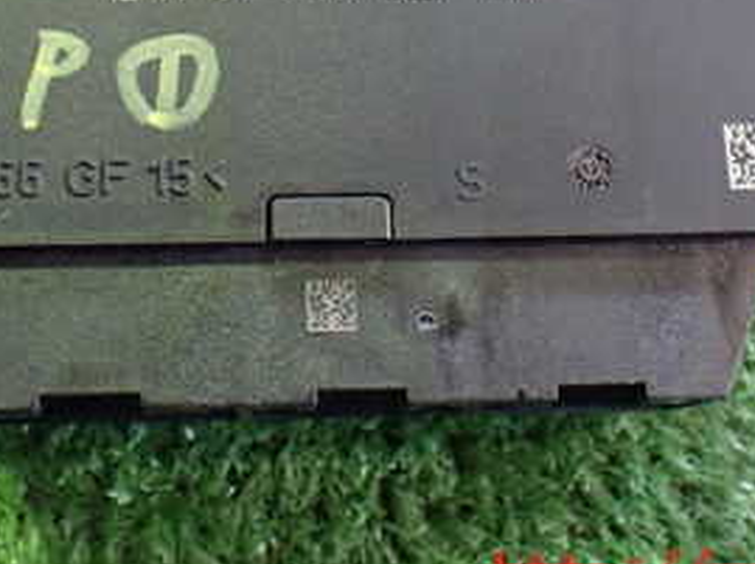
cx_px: 286
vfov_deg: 21.0
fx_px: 1459
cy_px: -17
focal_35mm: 67
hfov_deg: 28.9
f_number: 2.3
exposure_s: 1/60
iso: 800
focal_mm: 5.4
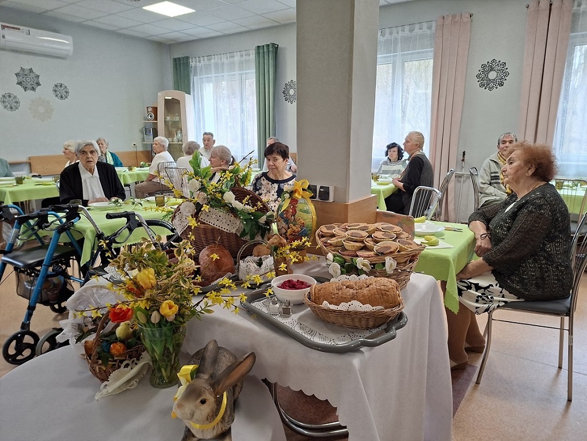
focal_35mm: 23
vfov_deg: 58.9
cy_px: 220
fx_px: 390
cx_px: 294
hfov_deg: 73.9
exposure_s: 1/120
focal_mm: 5.54
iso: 320
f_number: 1.8
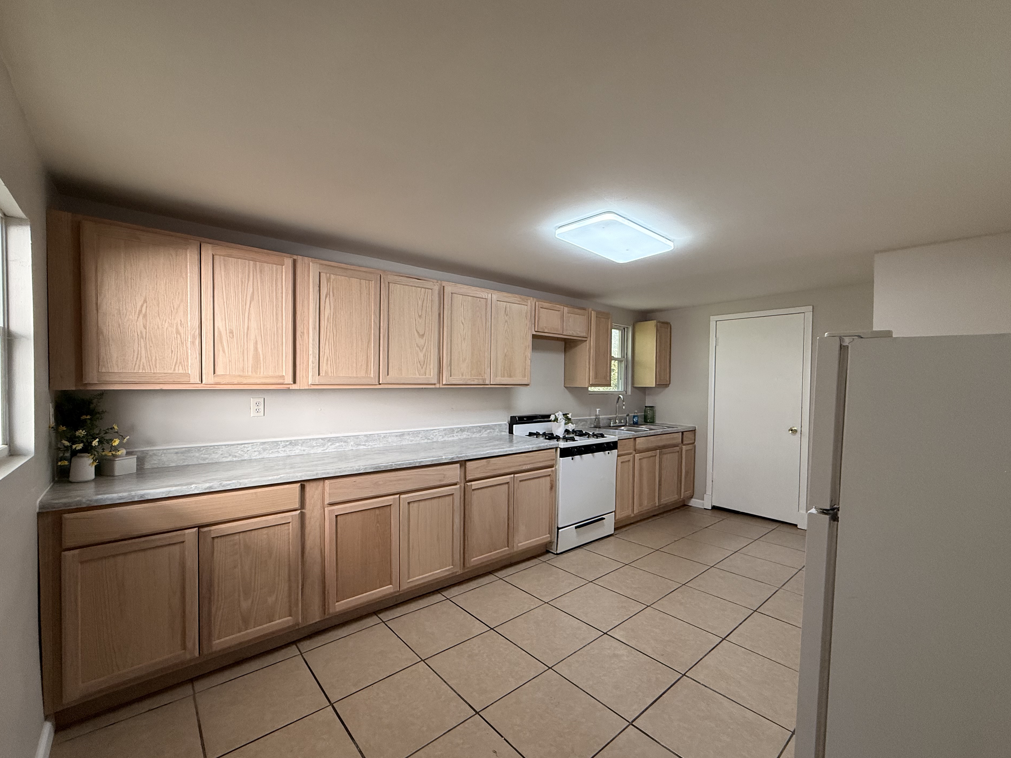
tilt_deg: -0.8
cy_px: 388
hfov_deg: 98.2
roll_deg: -0.7
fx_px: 438
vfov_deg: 81.7
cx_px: 501
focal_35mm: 15
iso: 200
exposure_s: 1/120
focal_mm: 2.22
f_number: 2.2
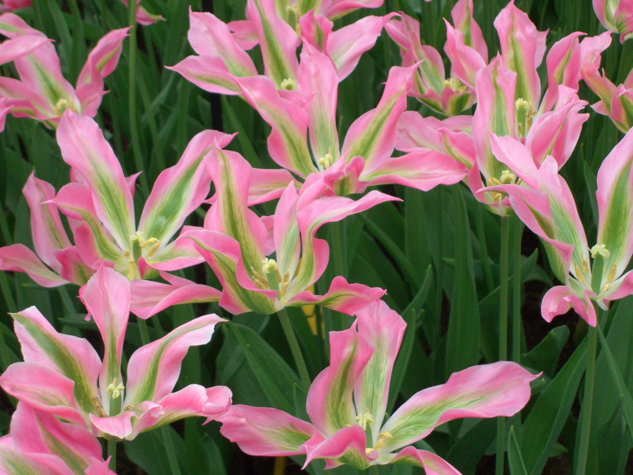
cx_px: 317
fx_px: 1829
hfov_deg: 19.6
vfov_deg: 14.8
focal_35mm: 100
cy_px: 227
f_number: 4.8
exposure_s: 1/80
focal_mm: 19.7
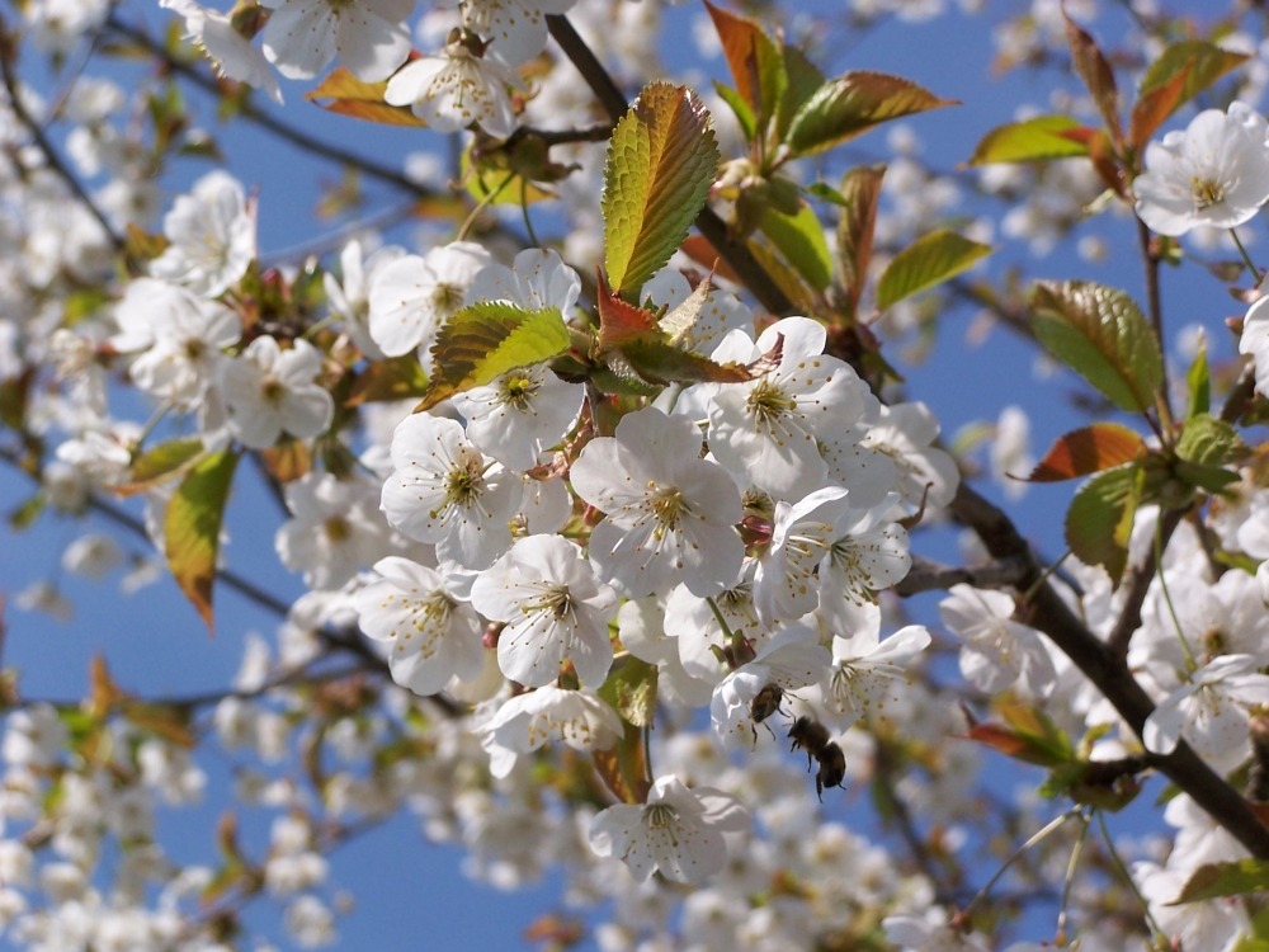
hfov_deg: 16.8
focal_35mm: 117
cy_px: 476
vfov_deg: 12.7
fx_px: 4289
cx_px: 634
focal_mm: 19.4
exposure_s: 1/750
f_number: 4.5
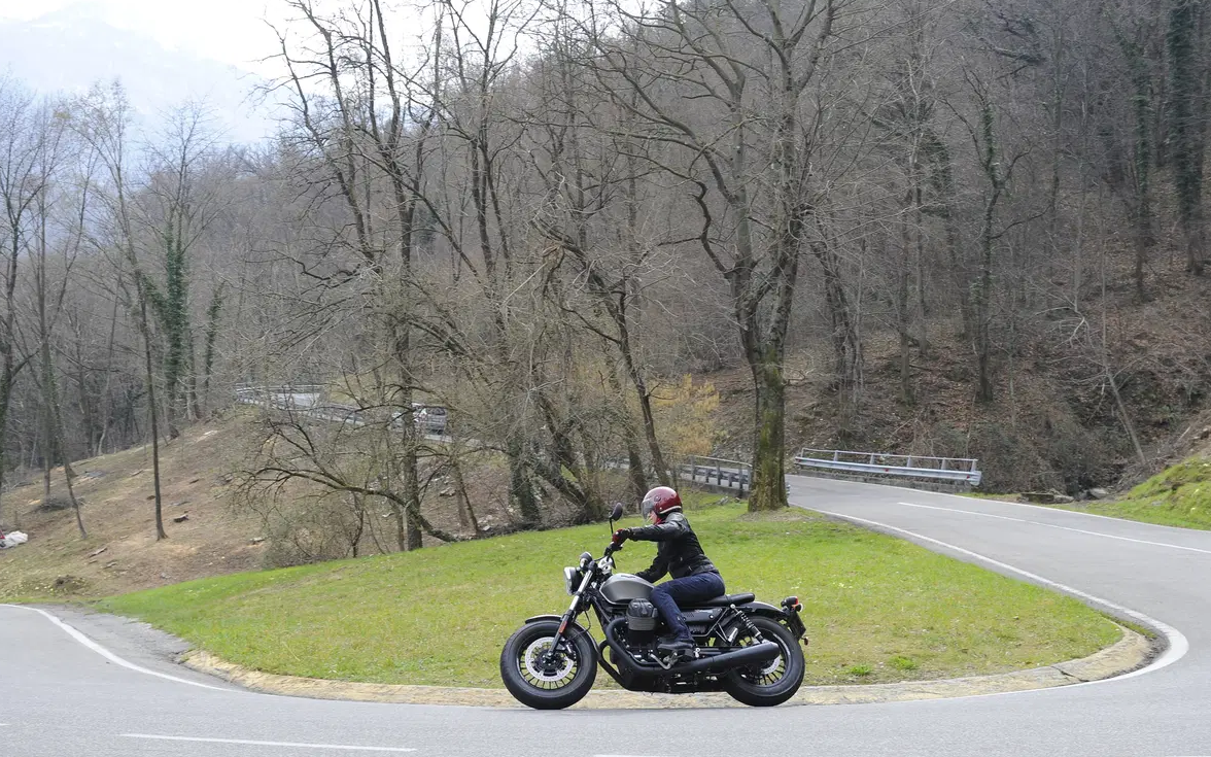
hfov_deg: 38.9
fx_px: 1716
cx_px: 609
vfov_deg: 24.9
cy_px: 382
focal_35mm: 52
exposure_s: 1/400
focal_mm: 50
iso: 400
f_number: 5.6
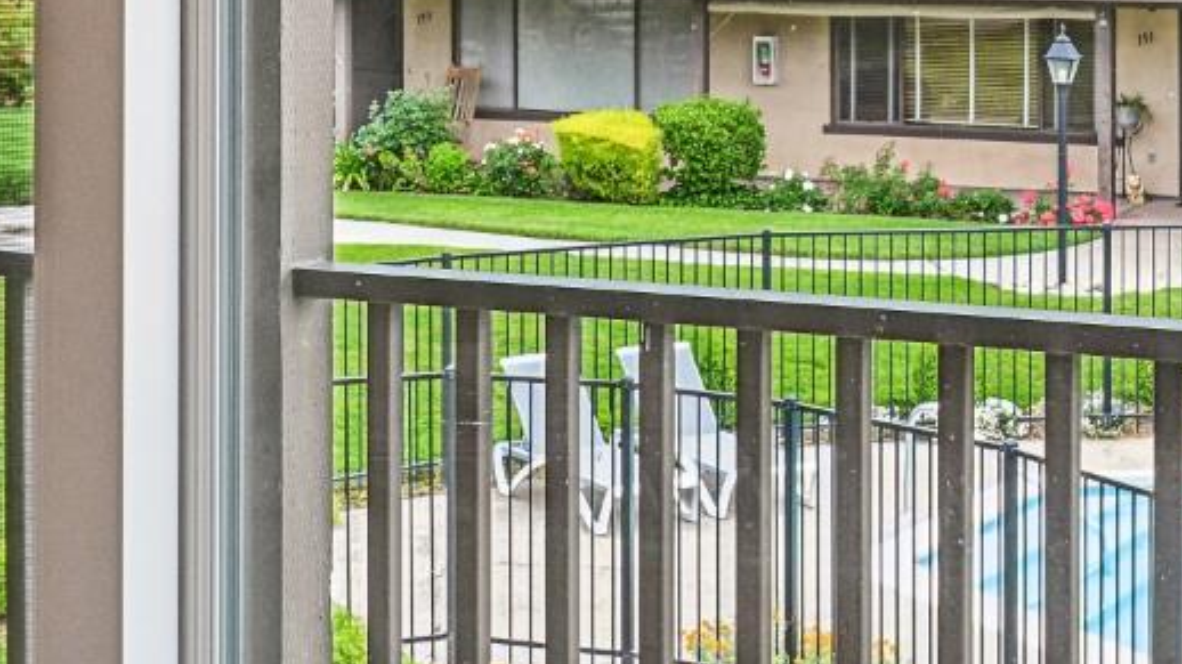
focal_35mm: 91
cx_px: 586
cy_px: 169
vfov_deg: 13.2
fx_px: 2851
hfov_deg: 23.4
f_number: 11
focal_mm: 30
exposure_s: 1/100
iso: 800
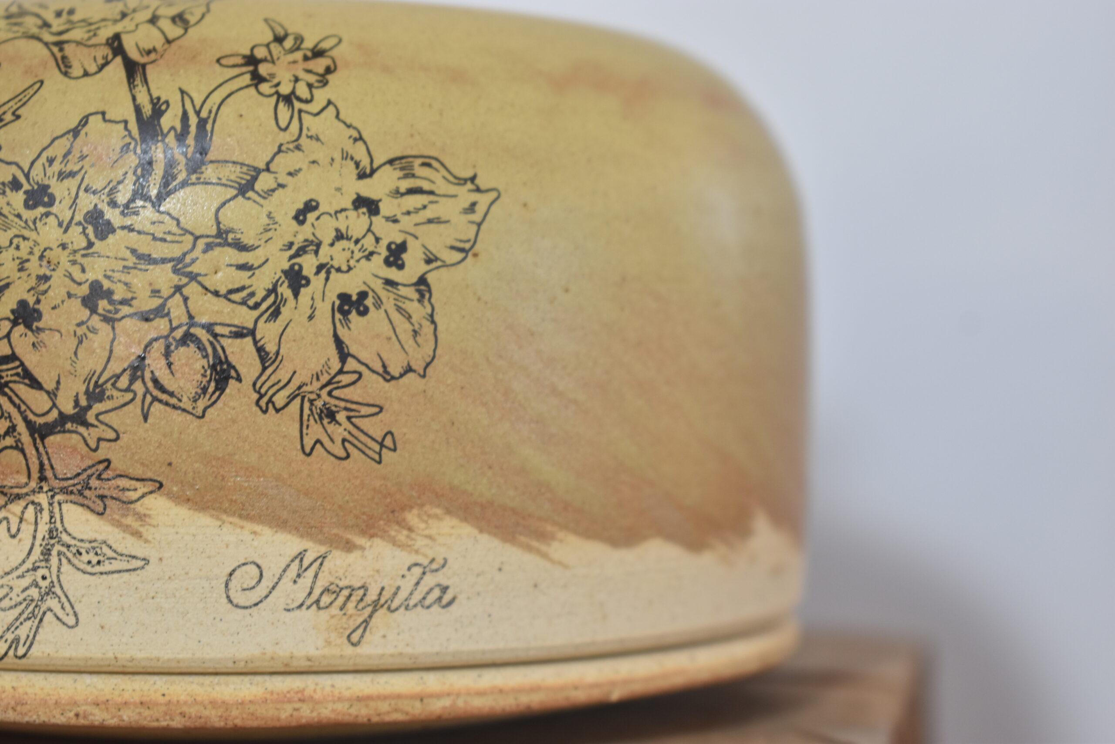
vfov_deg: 16.6
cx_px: 558
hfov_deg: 24.6
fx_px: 2556
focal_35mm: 82
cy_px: 372
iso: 400
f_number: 5.6
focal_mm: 55
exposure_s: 1/50
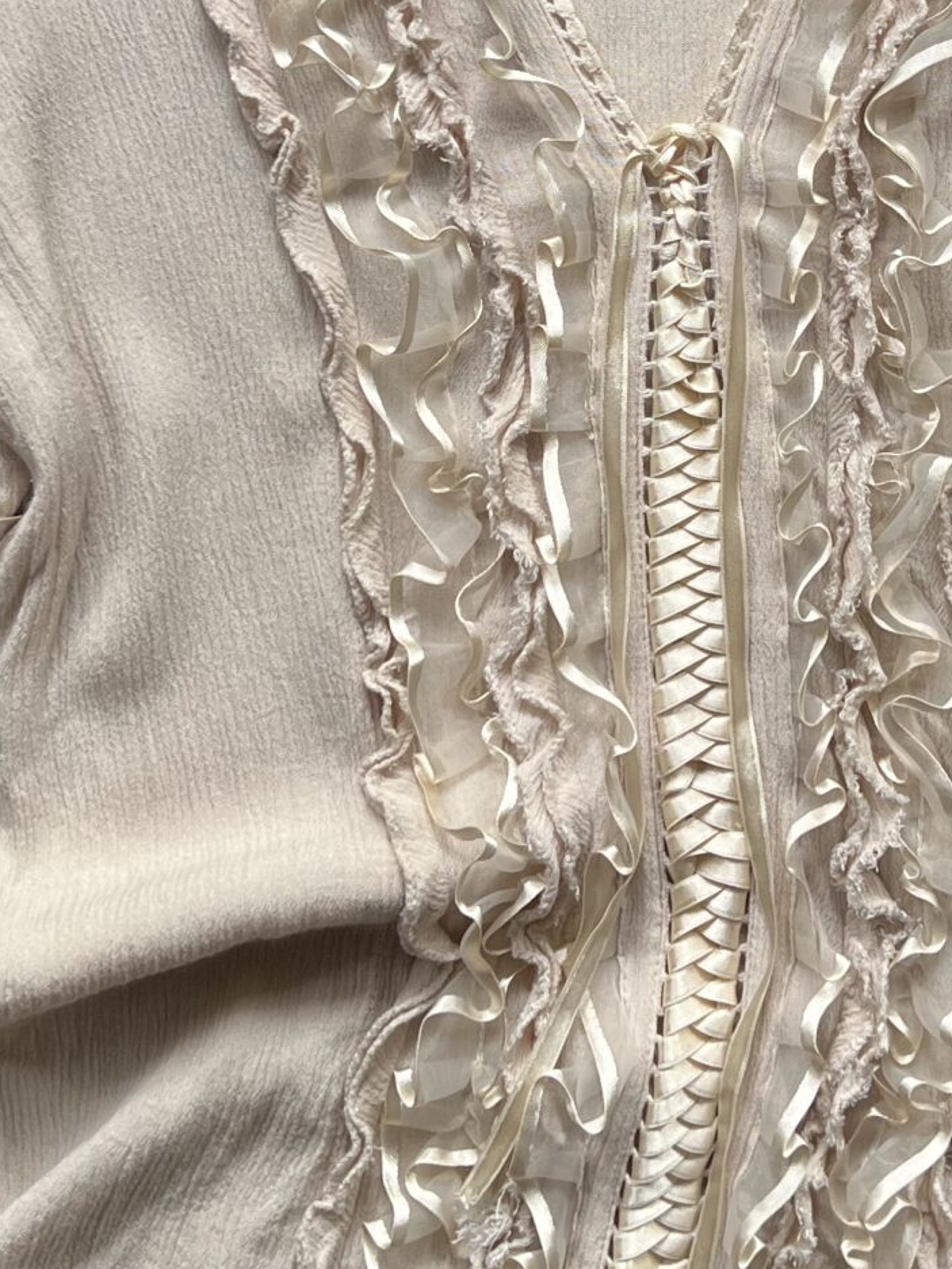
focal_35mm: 71
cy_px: 234
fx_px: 2603
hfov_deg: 20.6
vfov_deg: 26.8
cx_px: 669
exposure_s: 1/121
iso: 80
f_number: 1.5
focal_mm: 5.7
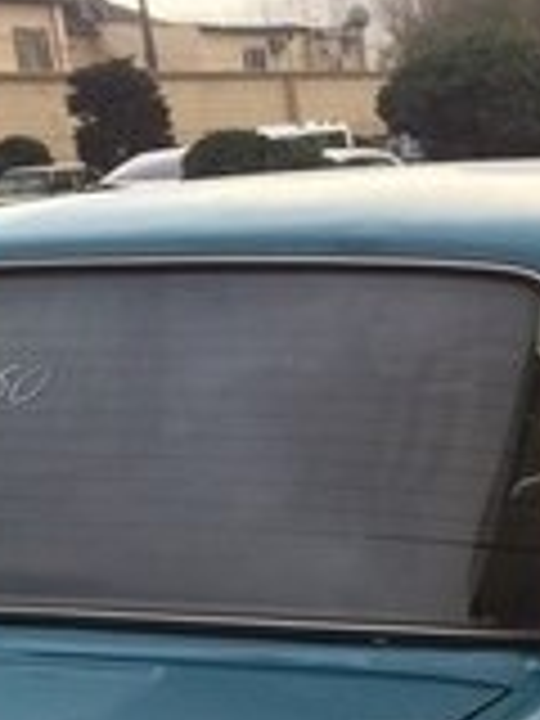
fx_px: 1872
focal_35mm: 90
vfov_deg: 20.8
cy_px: 774
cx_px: 698
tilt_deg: -19.9
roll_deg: +6.1
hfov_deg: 15.6
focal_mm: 4.15
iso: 32
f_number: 2.2
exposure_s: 1/260
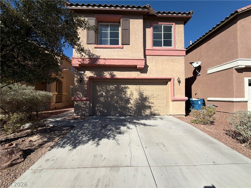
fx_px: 102
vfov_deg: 85.7
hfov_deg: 102.1
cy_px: 94
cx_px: 126
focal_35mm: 14
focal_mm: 2.22
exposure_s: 1/1656
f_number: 2.2
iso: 20
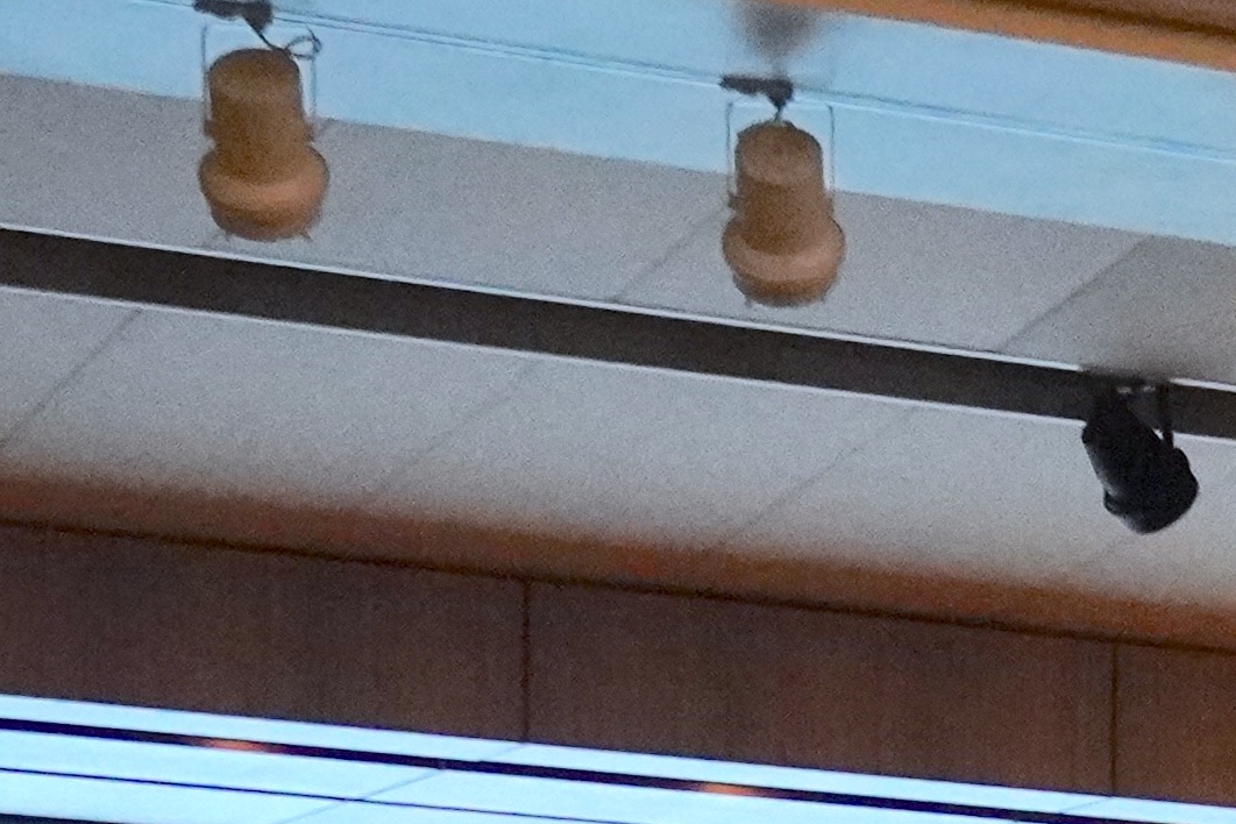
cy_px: 2047
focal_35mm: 212
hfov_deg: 9.3
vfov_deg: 6.2
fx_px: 7272
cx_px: 2171
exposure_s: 1/160
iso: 4000
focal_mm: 25
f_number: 4
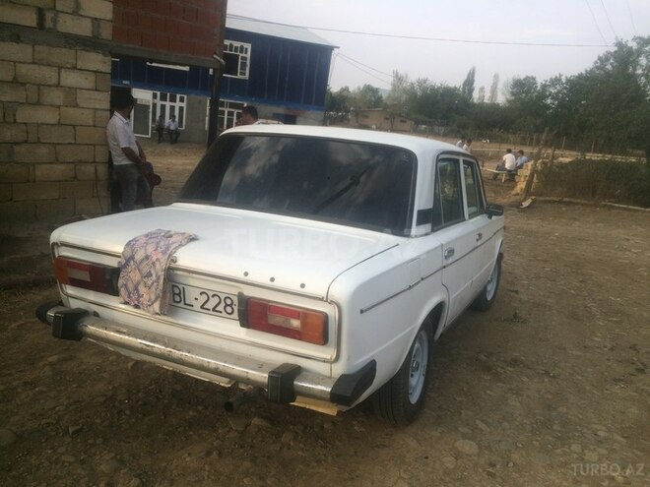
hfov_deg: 61.7
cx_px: 325
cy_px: 244
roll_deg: -10.5
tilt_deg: -15.6
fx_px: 545
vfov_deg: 48.2
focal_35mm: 29
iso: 32
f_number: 2.2
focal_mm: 4.15
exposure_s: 1/720
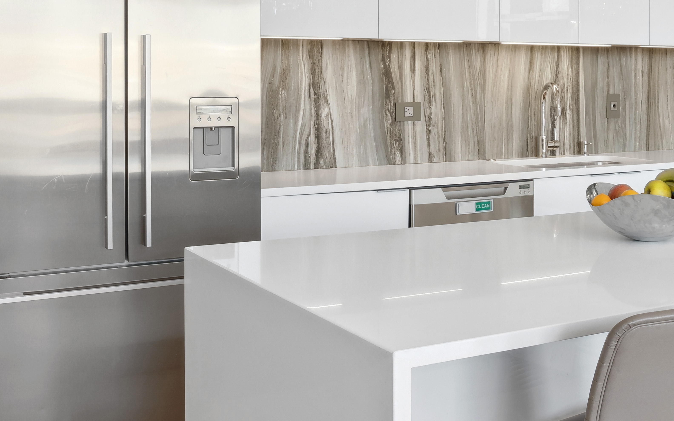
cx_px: 575
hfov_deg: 37.0
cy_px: 82
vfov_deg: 24.5
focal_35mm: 52
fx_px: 955
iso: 320
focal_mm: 17
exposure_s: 1/13
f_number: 8
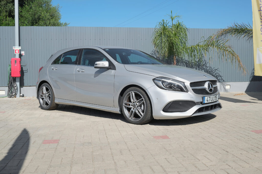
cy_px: 87
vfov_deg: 35.1
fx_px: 277
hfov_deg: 50.7
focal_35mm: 38
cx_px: 131
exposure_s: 1/250
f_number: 9
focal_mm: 25.6
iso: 160
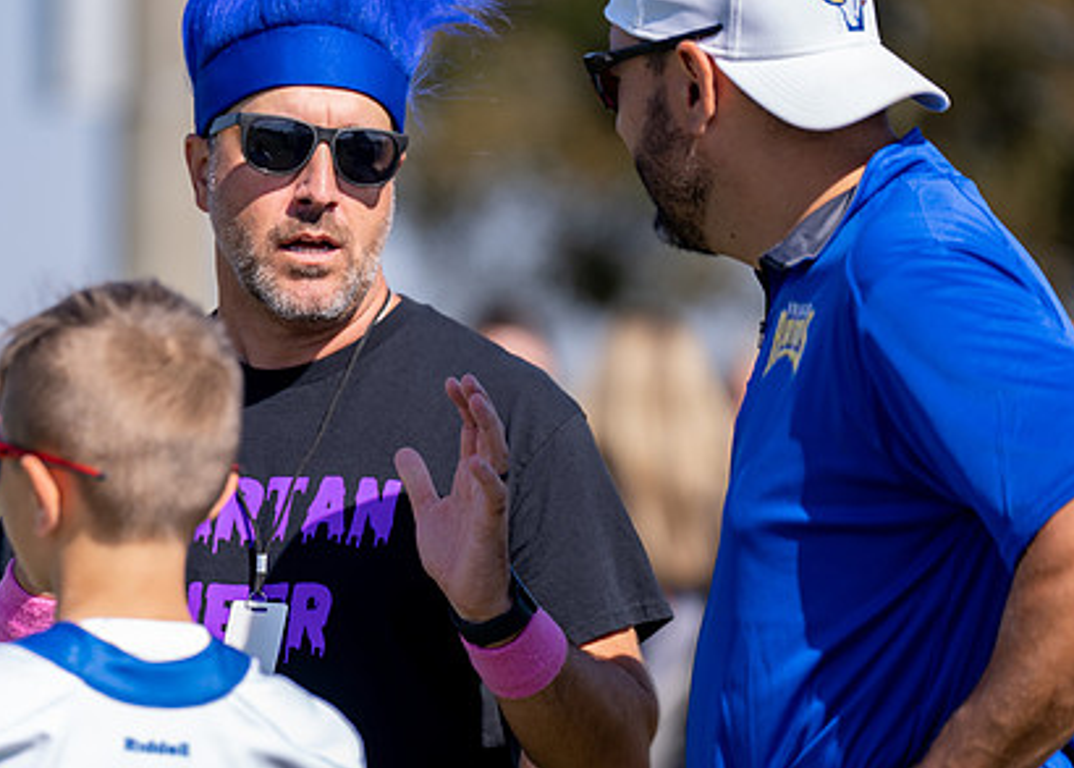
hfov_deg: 6.7
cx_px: 394
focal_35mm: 299
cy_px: 454
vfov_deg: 4.8
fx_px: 9122
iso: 100
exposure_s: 1/1250
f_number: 2.8
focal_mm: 200
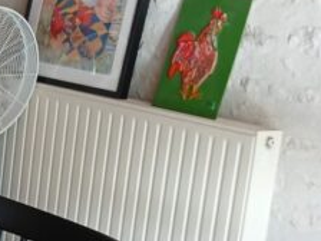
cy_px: 195
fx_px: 1104
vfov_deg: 12.4
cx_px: -110
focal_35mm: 119
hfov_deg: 15.6
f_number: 1.8
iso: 100
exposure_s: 1/50
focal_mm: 3.98
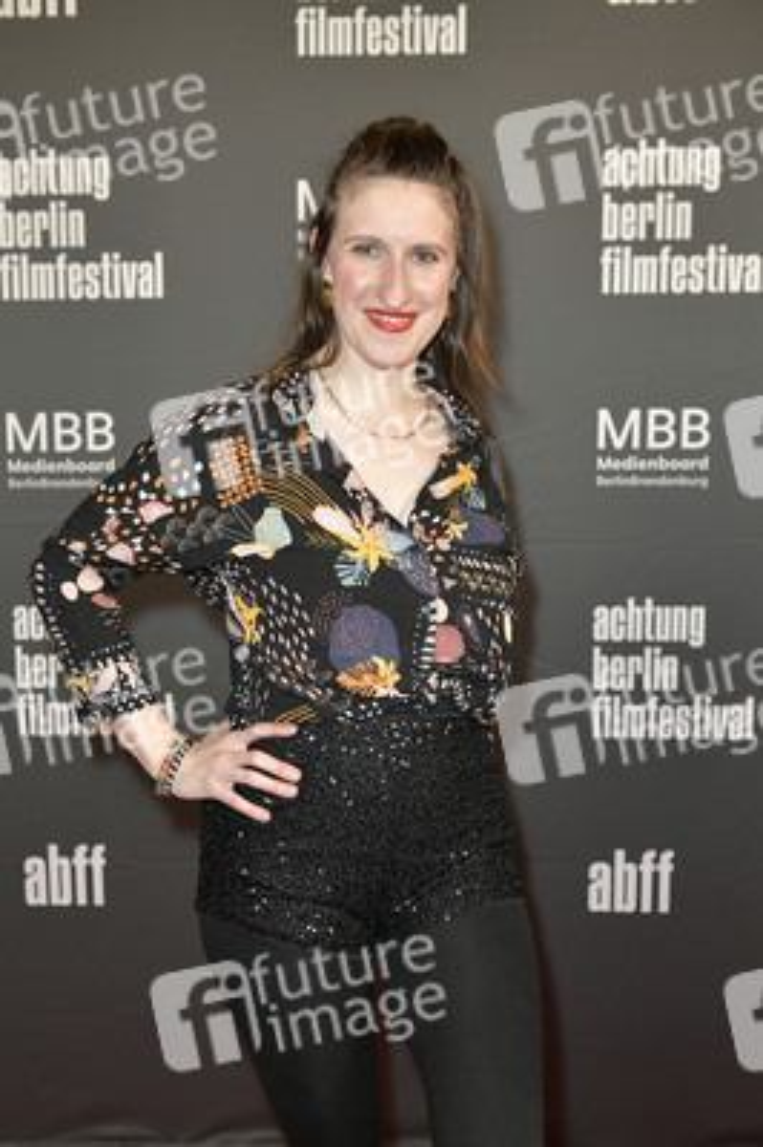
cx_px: 382
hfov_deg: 29.8
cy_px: 574
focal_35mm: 45
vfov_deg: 43.6
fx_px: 1433
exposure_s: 1/250
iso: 2000
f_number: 5
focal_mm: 45
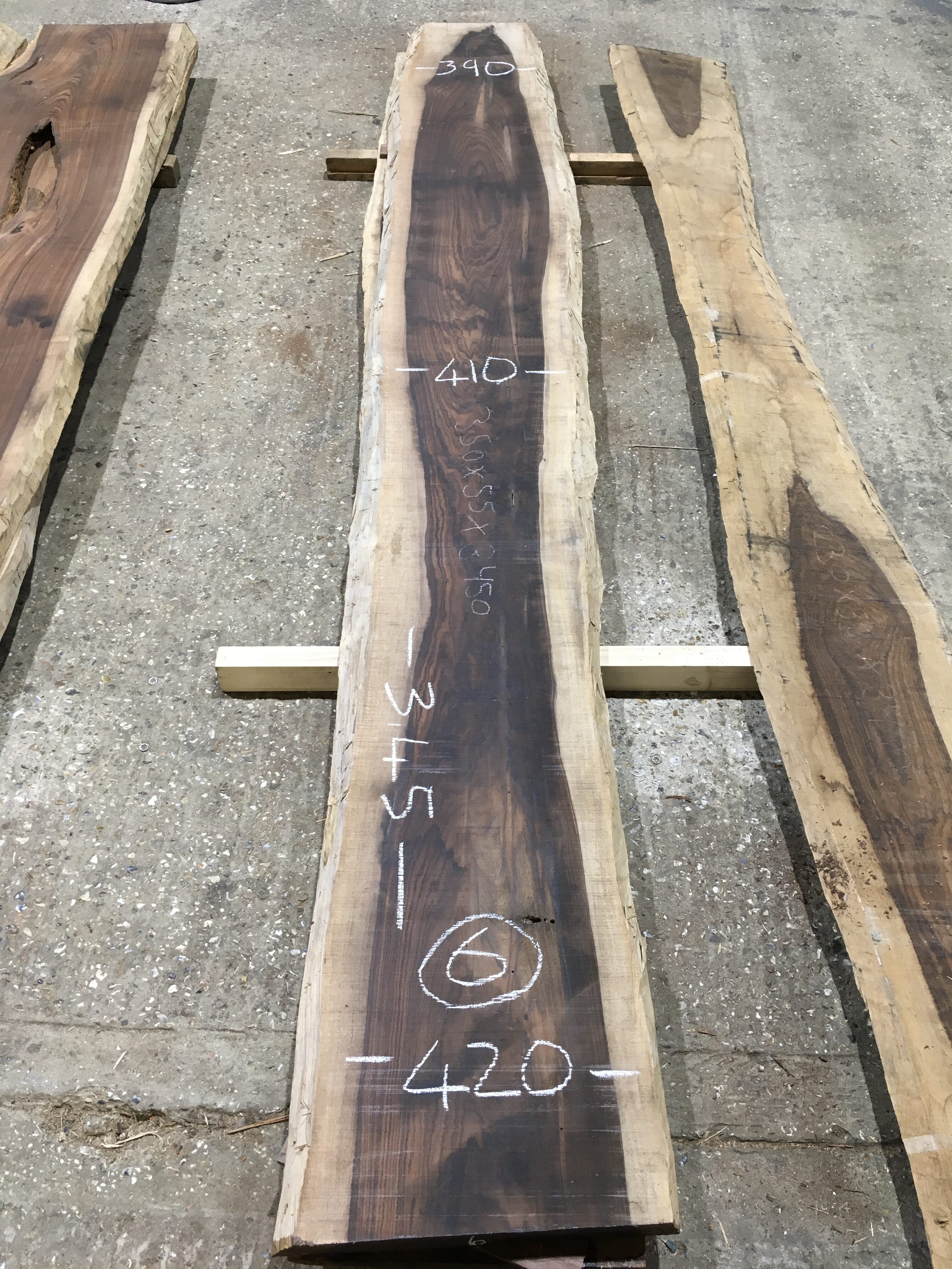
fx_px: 1063
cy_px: 634
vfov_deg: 61.7
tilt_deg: -50.3
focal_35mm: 29
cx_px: 476
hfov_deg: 48.2
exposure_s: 1/33
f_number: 2.2
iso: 80
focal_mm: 4.15
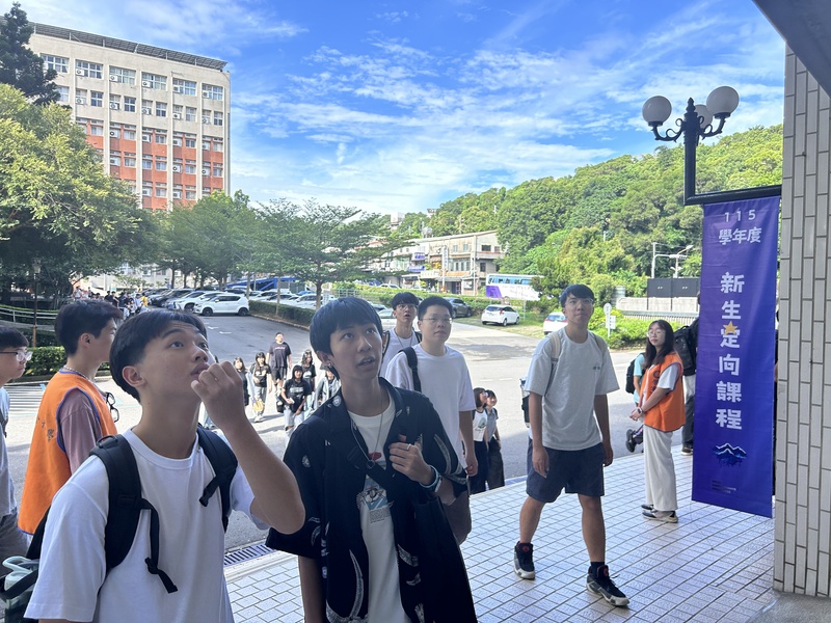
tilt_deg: -1.3
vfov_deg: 53.1
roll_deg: -0.6
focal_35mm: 26
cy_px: 312
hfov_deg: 67.3
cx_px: 416
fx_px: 624
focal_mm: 5.7
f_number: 1.5
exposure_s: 1/775
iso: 50
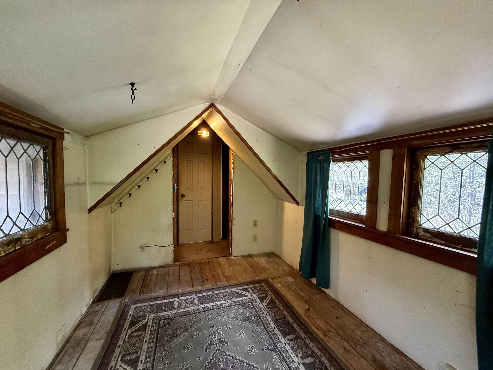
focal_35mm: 14
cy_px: 185
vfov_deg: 85.7
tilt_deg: -2.0
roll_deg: -1.0
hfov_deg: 102.1
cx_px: 246
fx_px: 199
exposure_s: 1/75
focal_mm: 2.22
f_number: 2.2
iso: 320
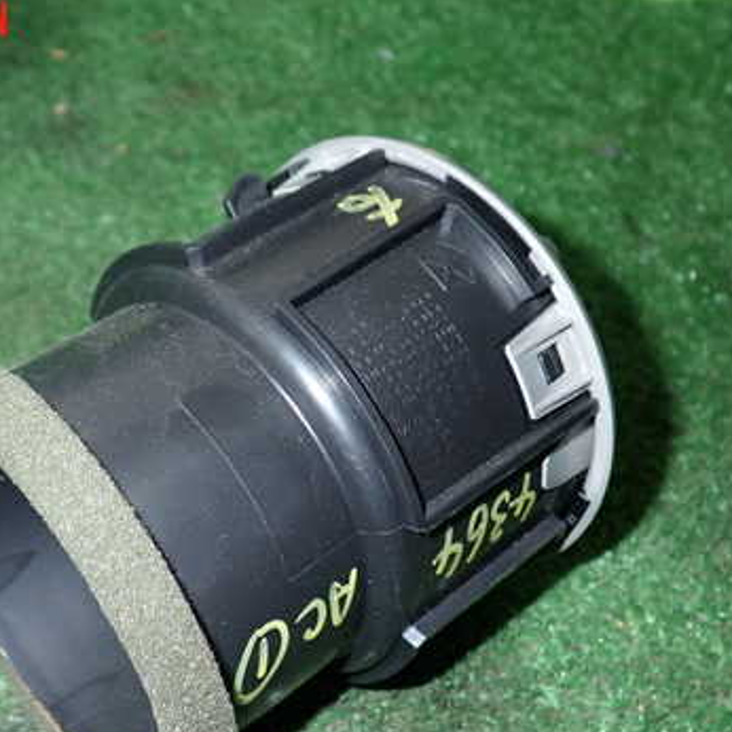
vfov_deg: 36.5
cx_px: 258
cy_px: 472
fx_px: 1101
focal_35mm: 46
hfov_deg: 36.5
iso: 200
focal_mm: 5.4
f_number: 6.3
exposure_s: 1/30
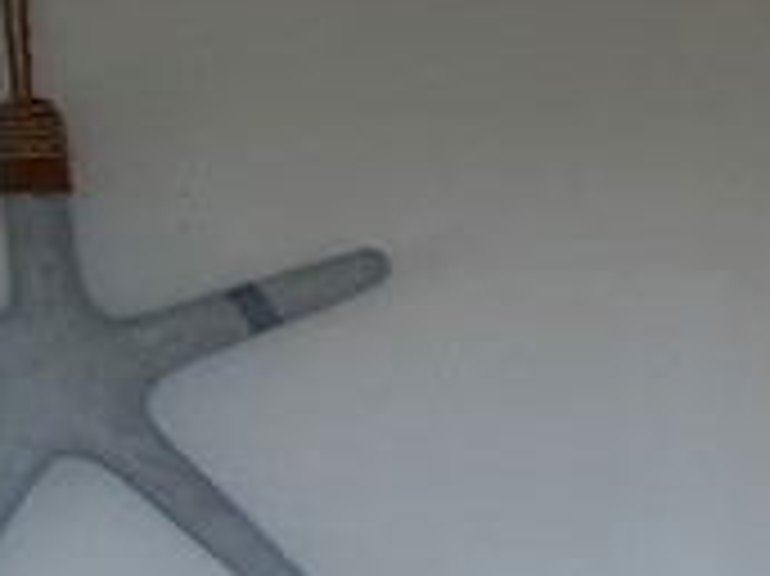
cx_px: 2193
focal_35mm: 144
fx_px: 3201
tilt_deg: -8.4
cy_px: 810
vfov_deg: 10.0
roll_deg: +0.0
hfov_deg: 10.4
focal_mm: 6.76
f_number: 1.78
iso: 100
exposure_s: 1/120
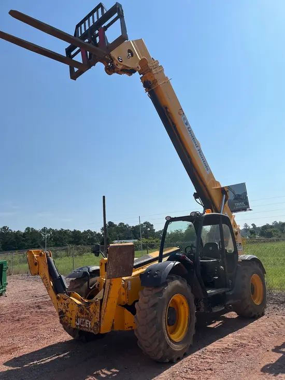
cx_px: 142
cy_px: 190
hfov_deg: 53.1
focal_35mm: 26
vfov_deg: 67.3
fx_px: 285
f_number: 1.6
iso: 50
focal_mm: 5.1
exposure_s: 1/8403
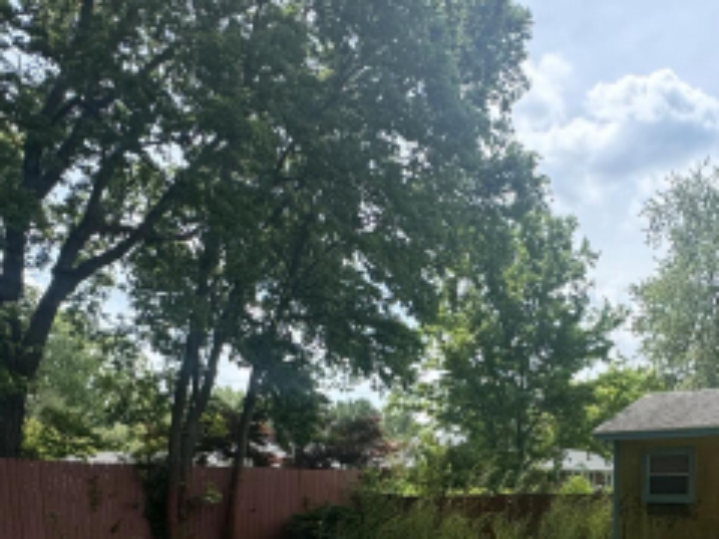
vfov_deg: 32.9
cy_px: 572
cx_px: 519
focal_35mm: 39
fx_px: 810
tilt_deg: -7.9
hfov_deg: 46.5
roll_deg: -1.4
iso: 40
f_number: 2.2
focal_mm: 2.22
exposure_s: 1/771
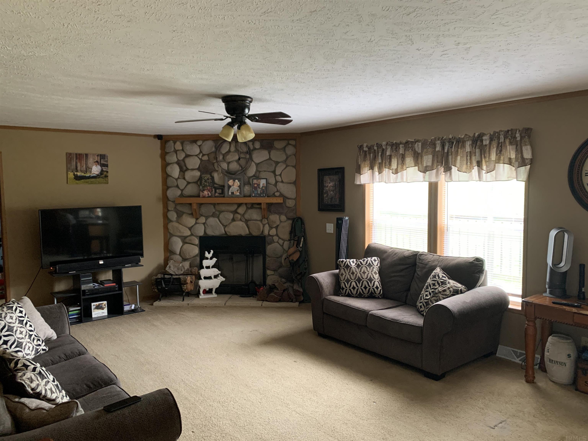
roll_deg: -0.5
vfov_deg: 53.1
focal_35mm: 26
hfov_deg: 67.3
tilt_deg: -3.2
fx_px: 442
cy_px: 220
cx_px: 294
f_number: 1.8
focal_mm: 4.25
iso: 400
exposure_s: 1/58
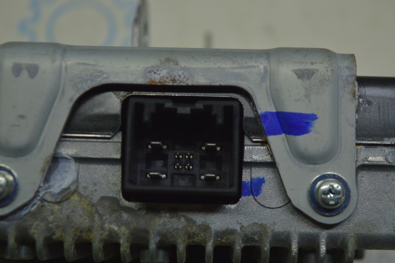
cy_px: 132
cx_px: 198
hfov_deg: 24.6
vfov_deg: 16.5
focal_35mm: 82
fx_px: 904
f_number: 5.6
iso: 400
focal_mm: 55
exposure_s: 1/80
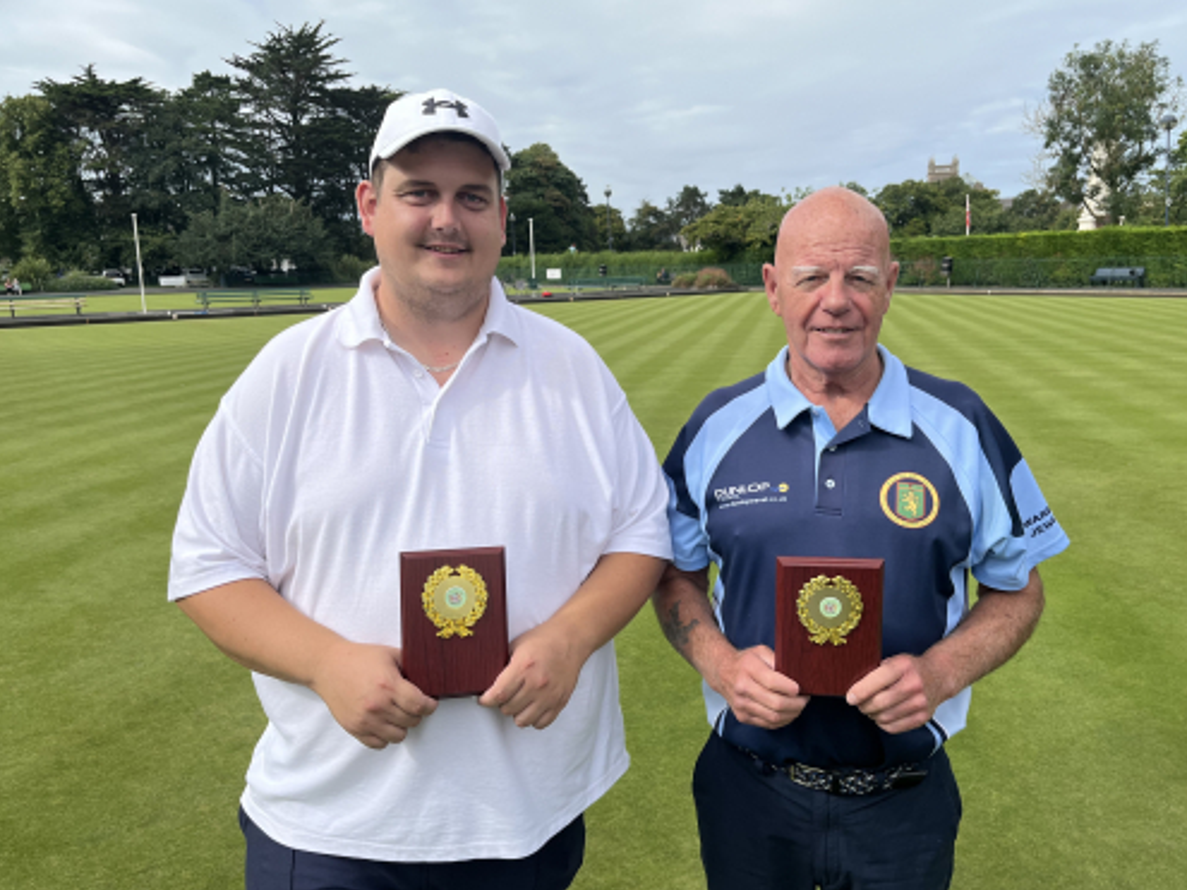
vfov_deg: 49.7
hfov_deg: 63.4
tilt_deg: -10.0
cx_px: 627
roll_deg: +1.1
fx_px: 960
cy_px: 444
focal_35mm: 28
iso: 50
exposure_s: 1/2967
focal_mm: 5.1
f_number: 1.6
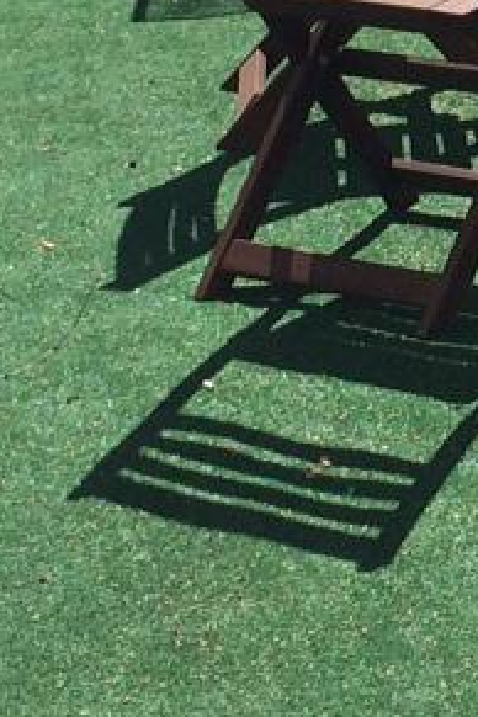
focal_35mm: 169
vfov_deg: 11.9
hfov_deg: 7.9
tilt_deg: -9.8
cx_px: 816
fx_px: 3366
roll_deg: +0.5
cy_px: -155
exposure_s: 1/3165
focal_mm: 4.15
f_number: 2.2
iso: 32
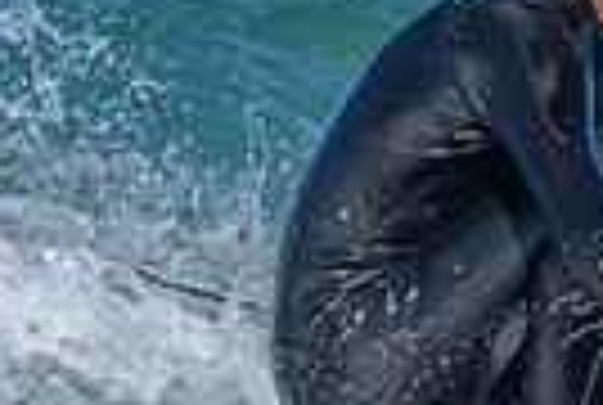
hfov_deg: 0.4
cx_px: 1044
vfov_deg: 0.3
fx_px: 79320
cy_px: 165
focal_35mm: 4725
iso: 280
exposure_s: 1/2000
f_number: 6.3
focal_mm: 800
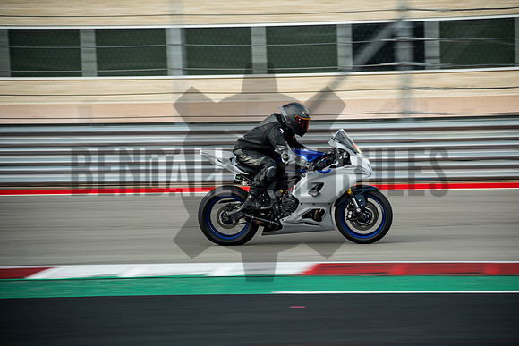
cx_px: 260
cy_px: 173
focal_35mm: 150
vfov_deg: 9.2
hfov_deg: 13.7
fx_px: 2163
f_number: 4.5
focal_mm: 100
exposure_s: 1/200
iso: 160
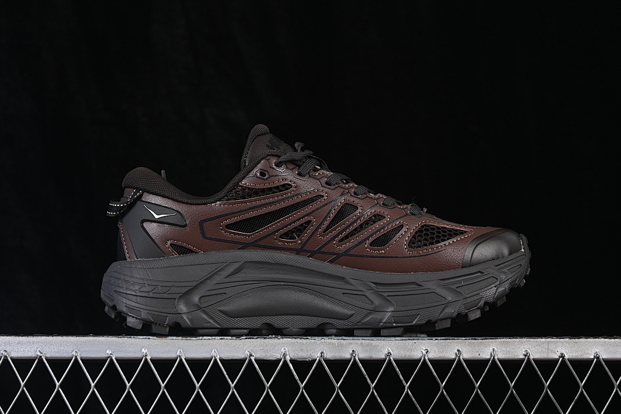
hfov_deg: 26.6
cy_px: 206
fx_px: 1311
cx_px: 314
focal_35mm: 76
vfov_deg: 18.0
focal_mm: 50
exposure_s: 1/60
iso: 160
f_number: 6.3
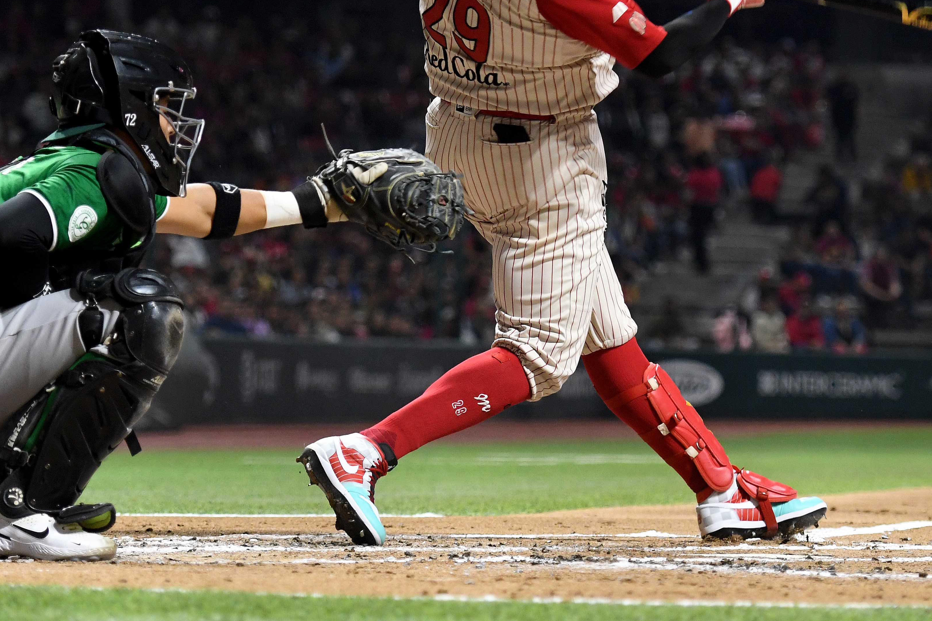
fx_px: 7037
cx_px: 572
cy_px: 181
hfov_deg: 7.6
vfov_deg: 5.1
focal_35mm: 272
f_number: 2.8
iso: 2000
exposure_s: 1/500
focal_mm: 105
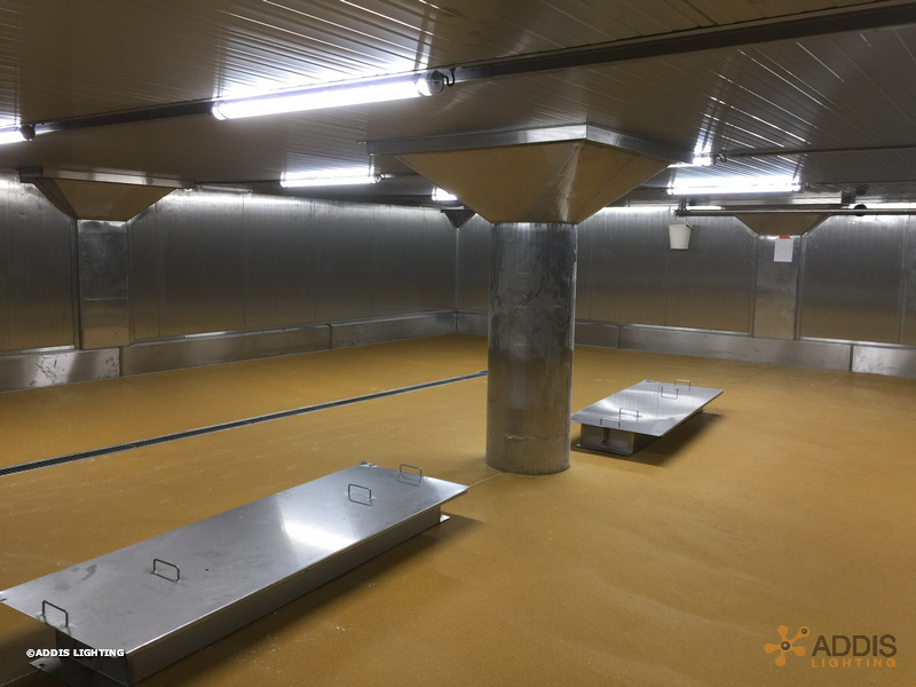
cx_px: 458
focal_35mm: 29
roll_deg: -2.0
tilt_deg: -8.1
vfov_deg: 48.2
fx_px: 767
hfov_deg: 61.7
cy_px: 344
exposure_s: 1/33
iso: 40
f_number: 2.2
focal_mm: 4.15
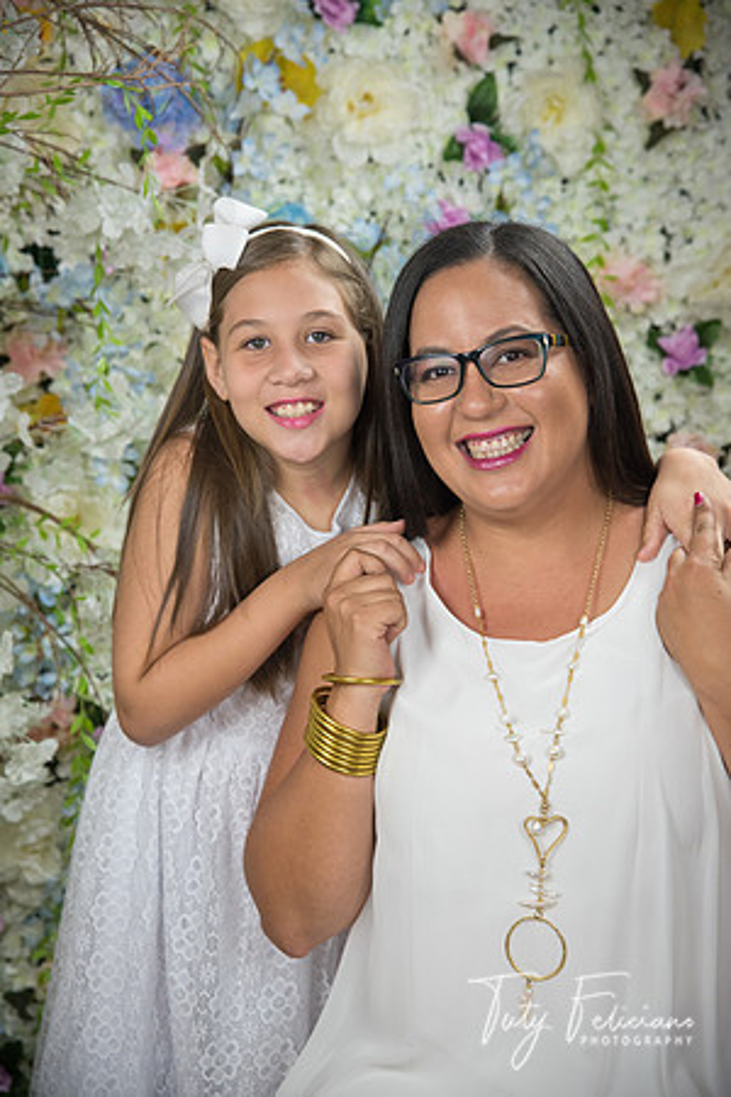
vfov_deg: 23.9
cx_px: 366
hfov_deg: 16.1
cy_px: 548
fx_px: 2589
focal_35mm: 85
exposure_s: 1/125
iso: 1250
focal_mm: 85
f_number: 5
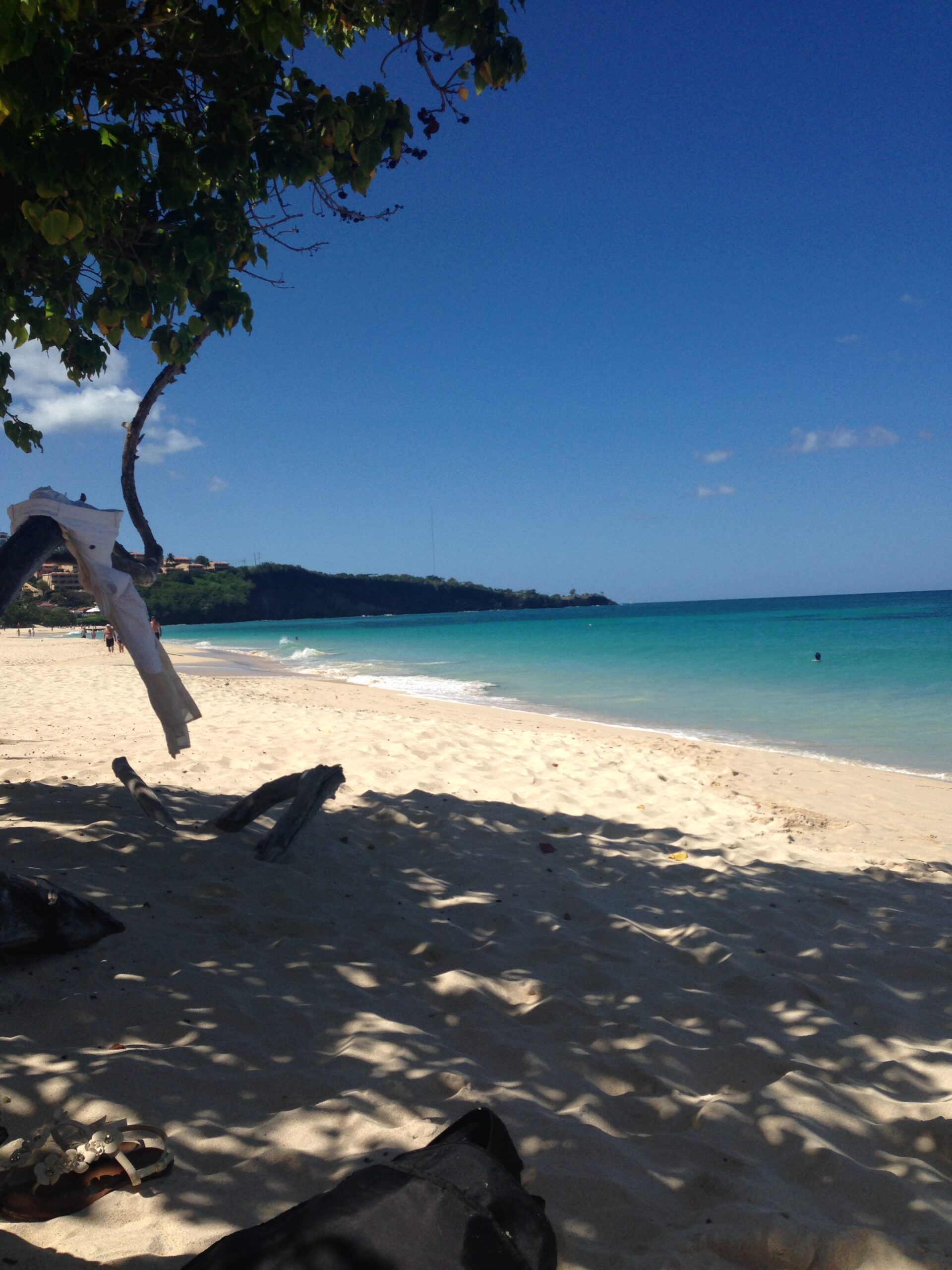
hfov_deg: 42.9
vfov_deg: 55.4
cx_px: 476
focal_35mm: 33
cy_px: 635
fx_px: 1210
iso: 50
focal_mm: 4.12
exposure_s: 1/3195
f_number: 2.4
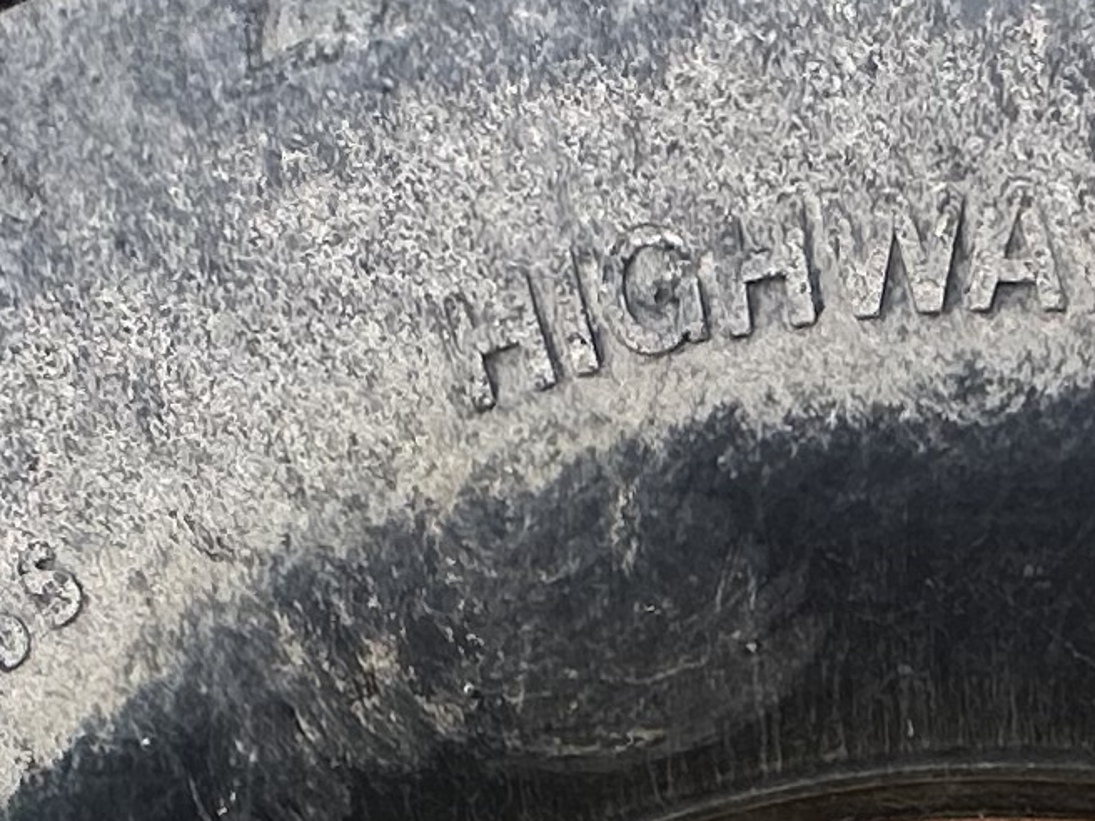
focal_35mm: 86
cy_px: 2108
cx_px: 876
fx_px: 2720
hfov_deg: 22.5
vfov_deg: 12.5
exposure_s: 1/384
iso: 40
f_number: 2.2
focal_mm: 2.22
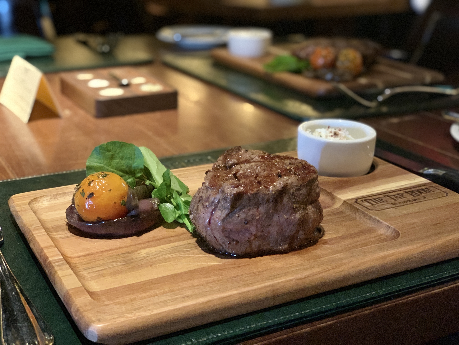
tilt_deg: -17.7
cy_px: 172
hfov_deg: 36.8
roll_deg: -1.8
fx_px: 690
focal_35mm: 52
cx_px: 230
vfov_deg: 28.0
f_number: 2.4
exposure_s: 1/30
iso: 640
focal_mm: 6
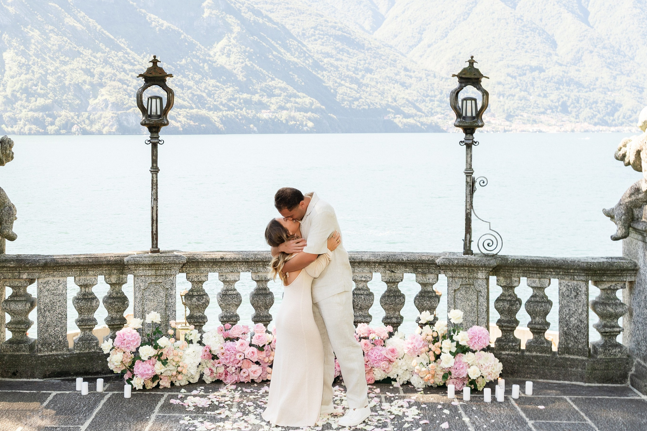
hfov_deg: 37.3
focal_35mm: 53
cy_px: 195
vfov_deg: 25.5
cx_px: 244
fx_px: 952
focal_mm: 35
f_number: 6.3
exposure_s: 1/250
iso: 250
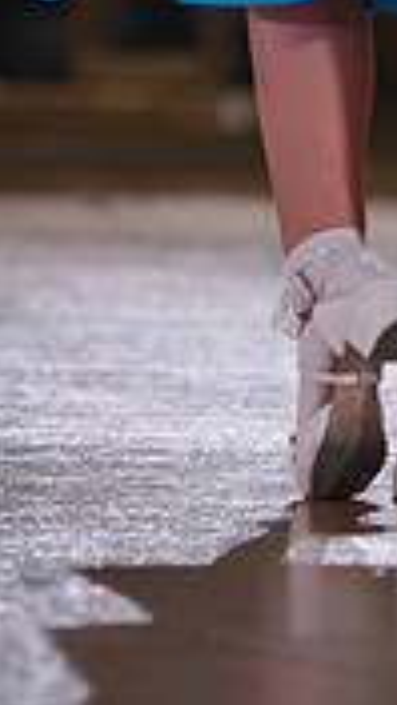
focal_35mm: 480
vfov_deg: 4.5
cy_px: -357
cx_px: 511
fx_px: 8983
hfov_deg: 2.5
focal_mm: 139
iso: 800
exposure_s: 1/400
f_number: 4
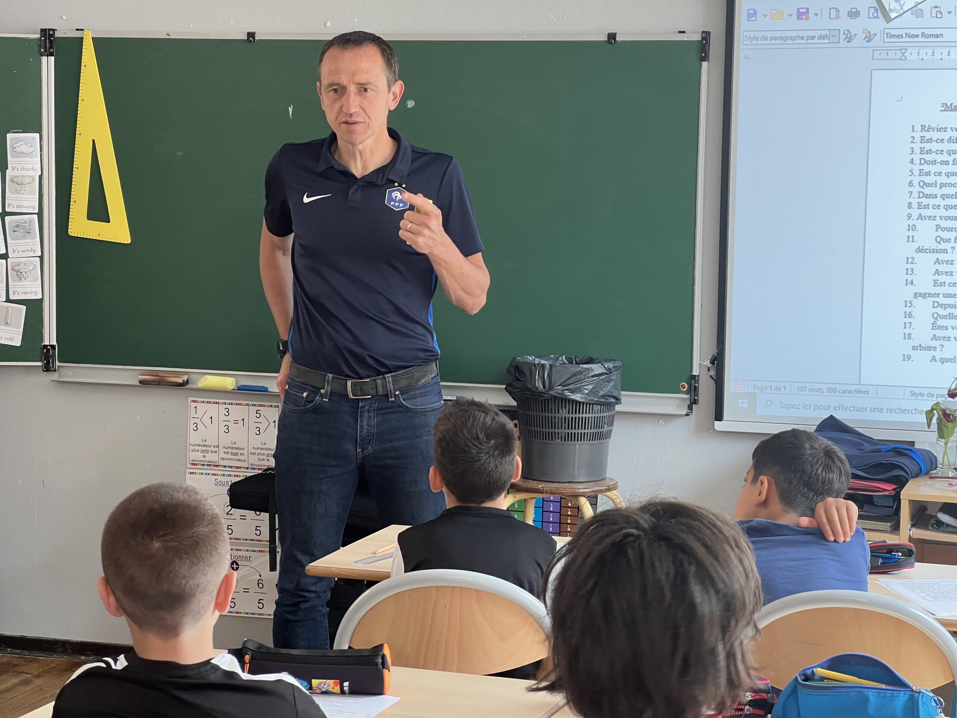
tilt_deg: -6.3
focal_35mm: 77
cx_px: 478
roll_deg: -1.2
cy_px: 359
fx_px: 2129
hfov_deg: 25.3
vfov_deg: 19.1
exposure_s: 1/68
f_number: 2.8
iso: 200
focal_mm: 9
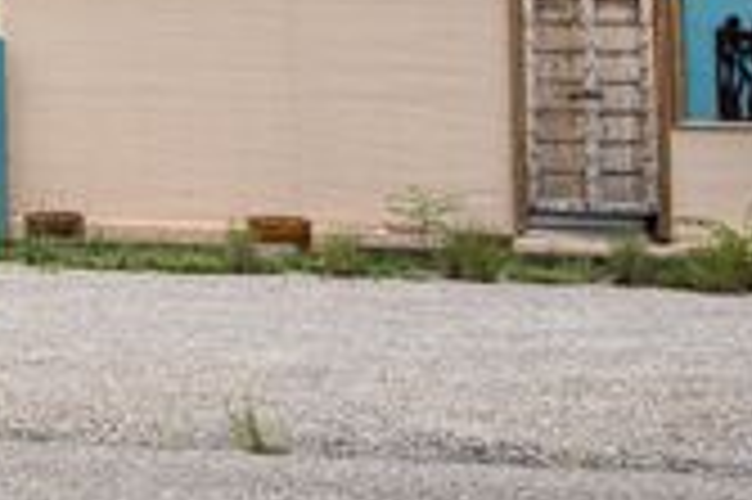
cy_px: -74
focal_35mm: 72
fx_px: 1502
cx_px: -302
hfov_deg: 23.7
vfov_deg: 18.1
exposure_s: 1/320
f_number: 6.3
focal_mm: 16
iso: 100
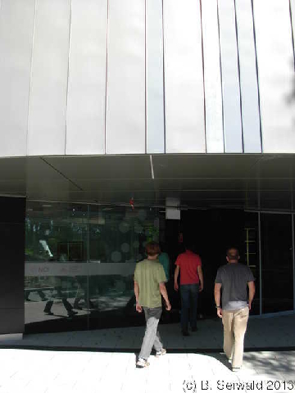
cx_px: 148
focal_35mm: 38
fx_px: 432
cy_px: 196
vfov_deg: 49.0
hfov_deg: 37.7
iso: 79
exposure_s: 1/627
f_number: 2.9
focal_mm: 6.3
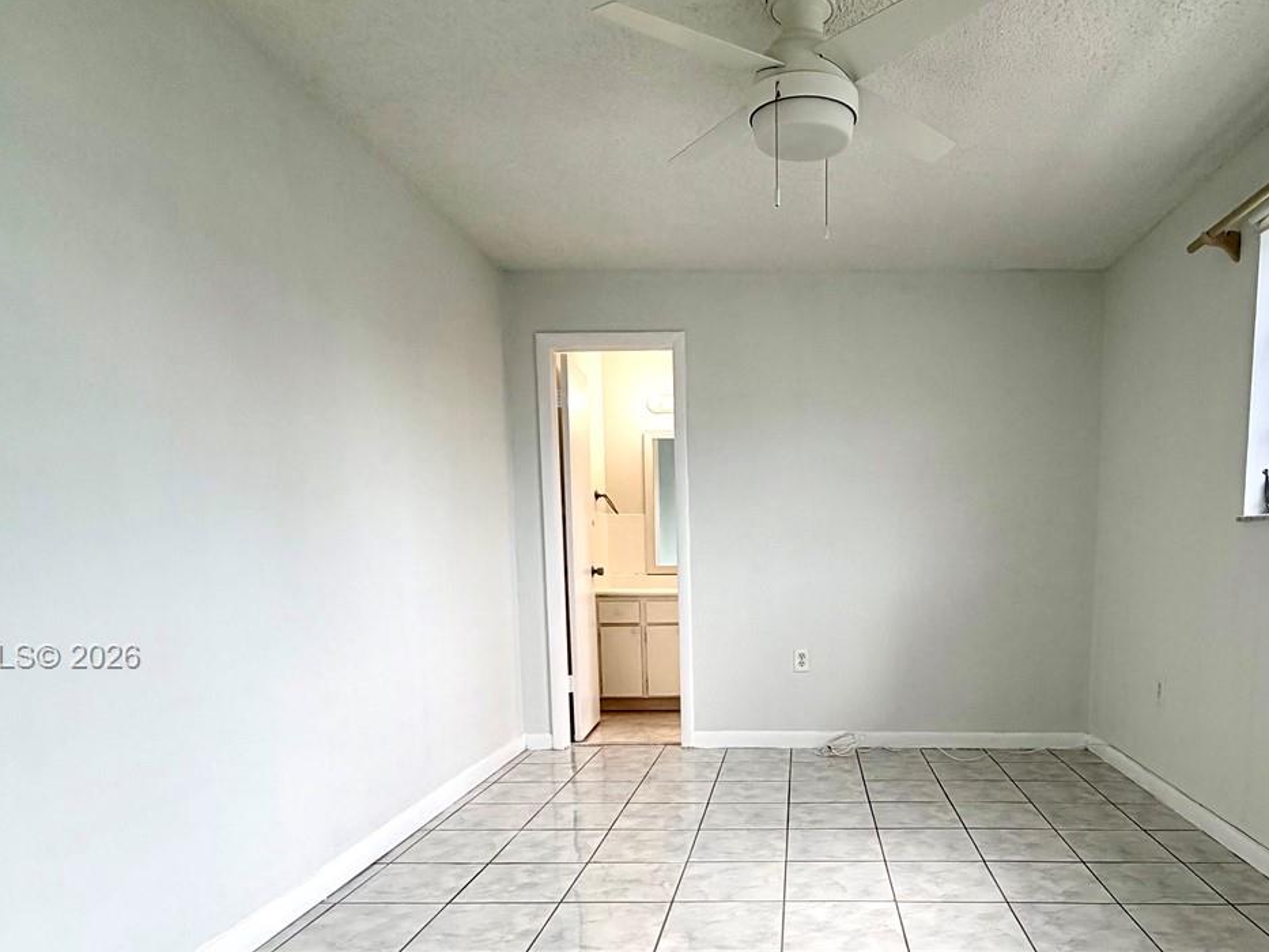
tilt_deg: -7.3
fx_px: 880
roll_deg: +0.3
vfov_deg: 55.3
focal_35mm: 24
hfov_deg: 70.3
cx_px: 804
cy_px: 658
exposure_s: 1/120
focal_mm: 2.22
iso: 64
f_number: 2.2
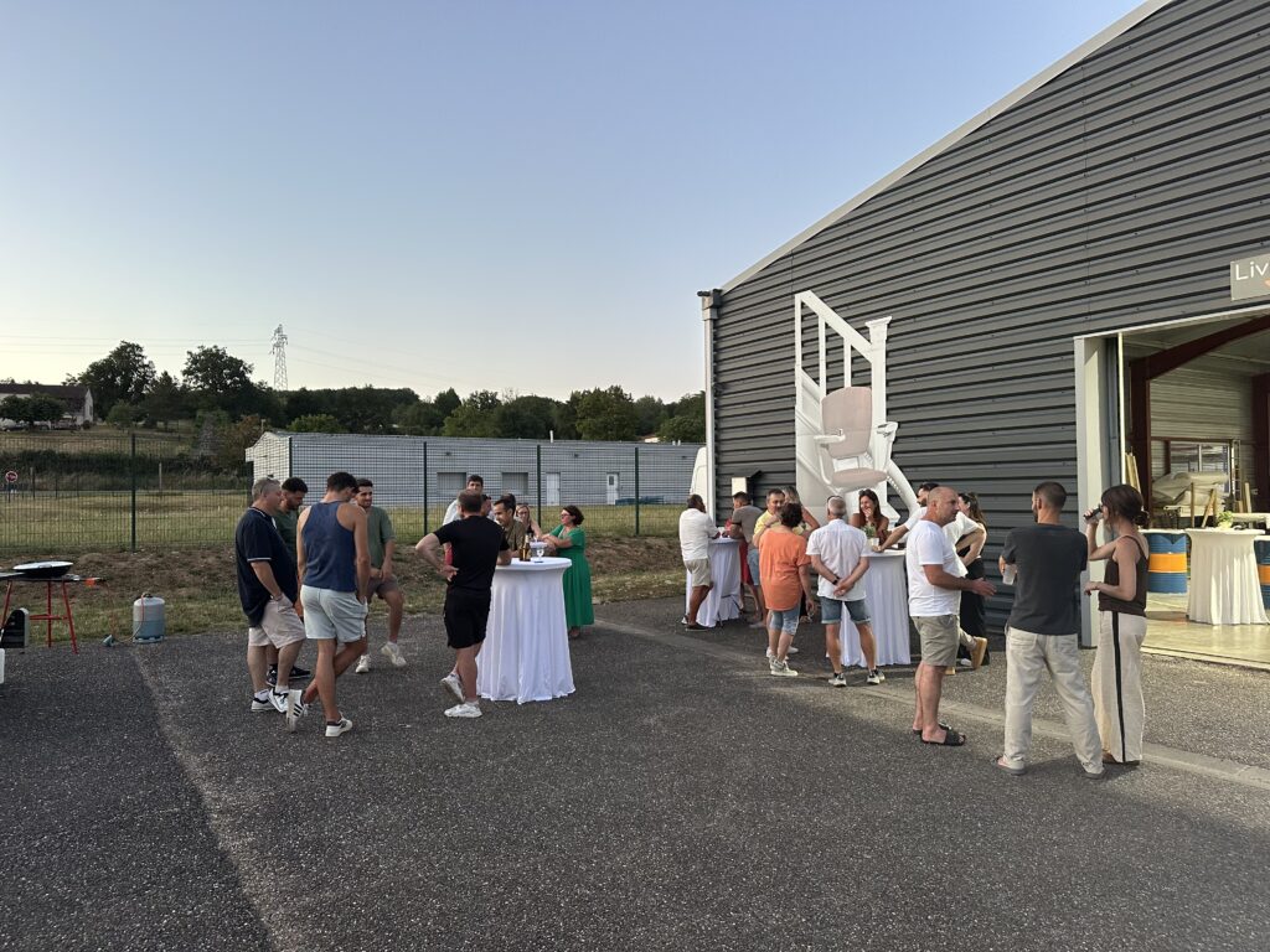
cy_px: 476
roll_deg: +0.8
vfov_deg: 56.8
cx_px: 635
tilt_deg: +1.1
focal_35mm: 24
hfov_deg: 71.6
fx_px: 881
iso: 250
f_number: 1.78
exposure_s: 1/62
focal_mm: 6.86
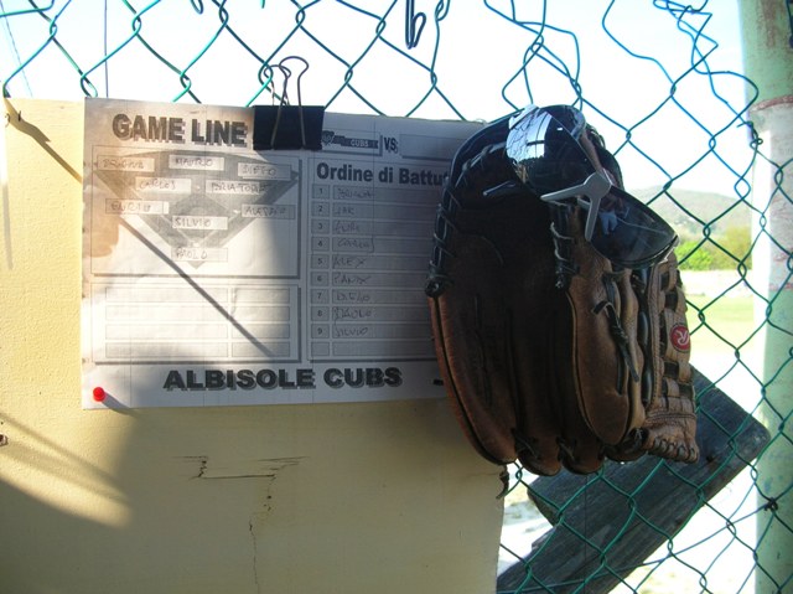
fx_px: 801
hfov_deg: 52.7
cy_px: 297
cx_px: 396
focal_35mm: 35
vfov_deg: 40.6
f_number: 2.8
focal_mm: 5.8
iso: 50
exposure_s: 1/171
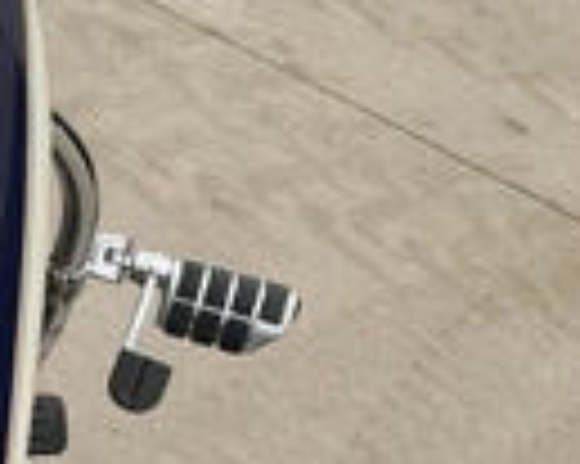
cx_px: -292
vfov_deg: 17.4
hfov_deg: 19.1
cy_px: 207
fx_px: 1509
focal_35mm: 88
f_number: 1.8
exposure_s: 1/206
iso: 20
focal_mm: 3
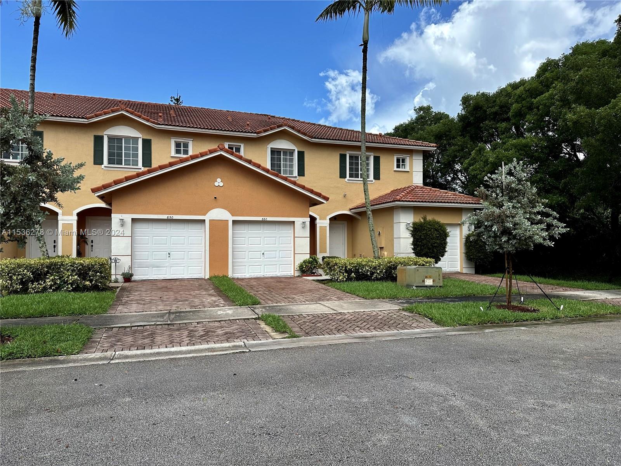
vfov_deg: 56.8
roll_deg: +0.2
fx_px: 431
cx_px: 310
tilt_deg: +0.5
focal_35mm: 24
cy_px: 233
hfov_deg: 71.6
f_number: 1.78
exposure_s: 1/2591
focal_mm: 6.86
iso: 80
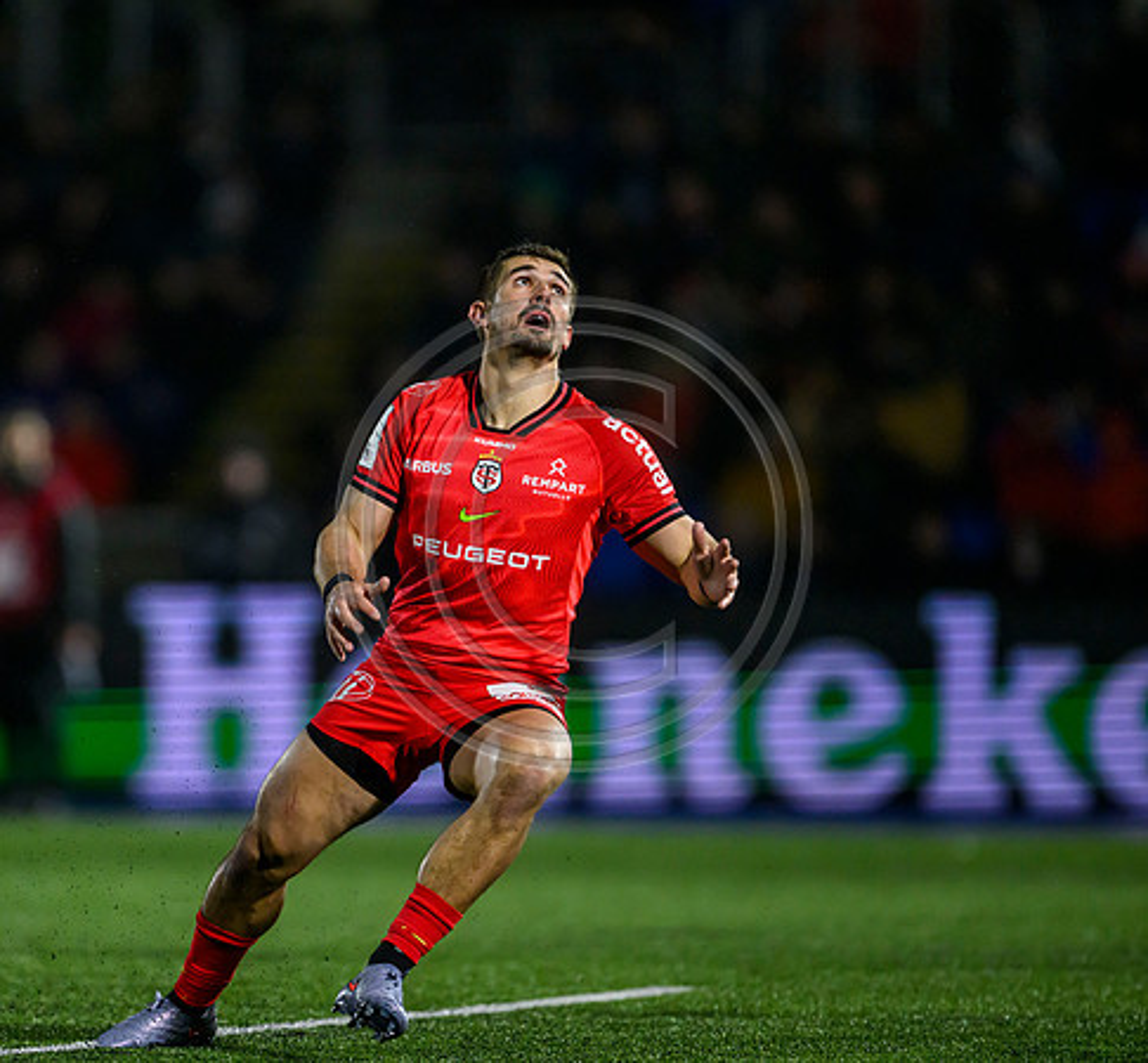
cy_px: 537
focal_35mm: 504
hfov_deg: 3.6
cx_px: 360
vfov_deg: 3.3
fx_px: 18209
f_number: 3.2
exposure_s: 1/3200
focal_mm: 400
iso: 5000
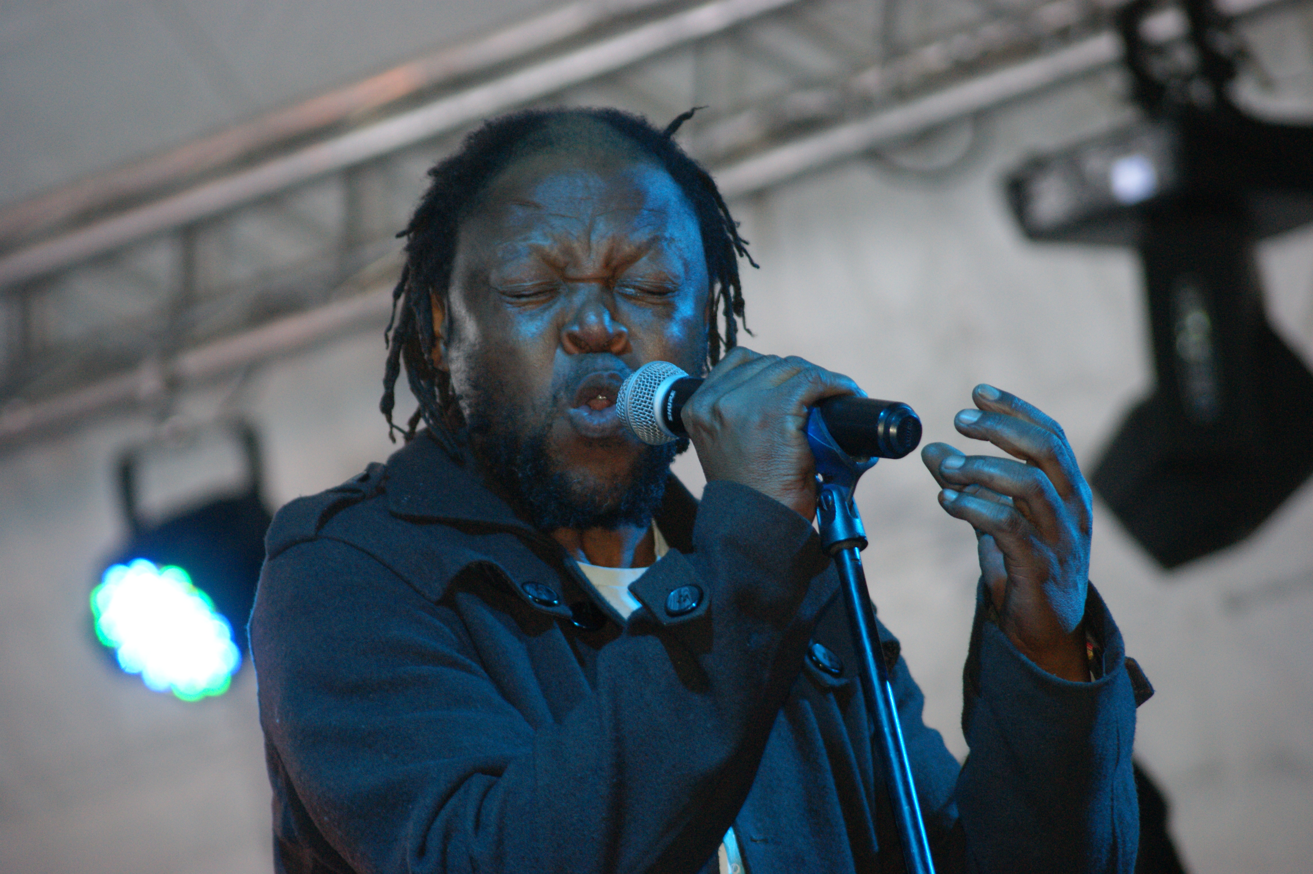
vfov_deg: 5.1
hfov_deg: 7.6
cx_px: 656
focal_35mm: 270
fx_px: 9841
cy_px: 437
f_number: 4.5
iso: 400
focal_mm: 180
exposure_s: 1/125
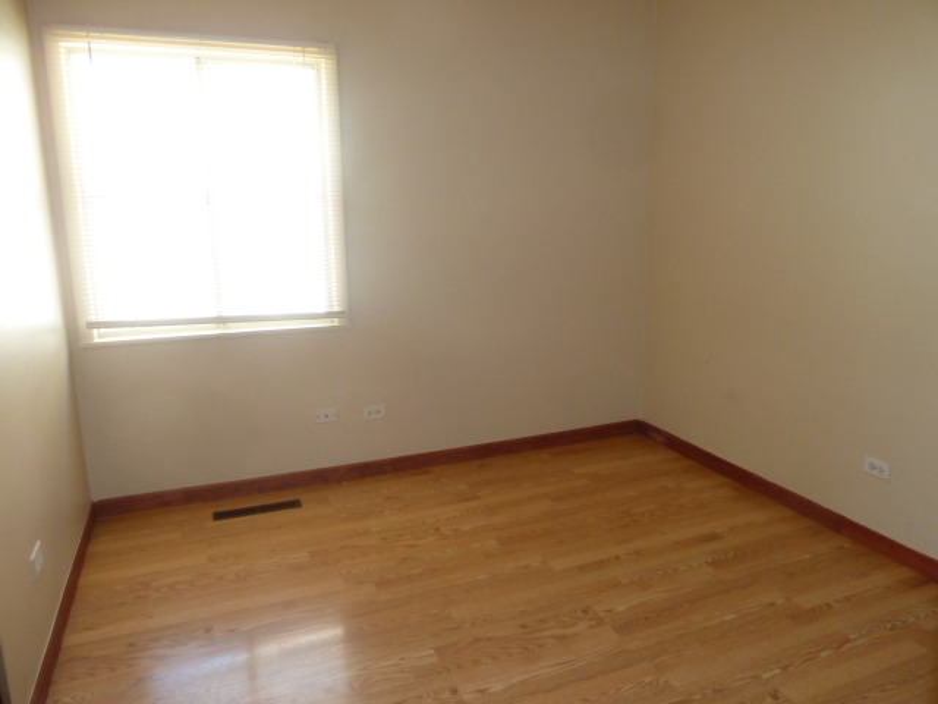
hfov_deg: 69.4
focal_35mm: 25
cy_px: 352
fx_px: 677
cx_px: 469
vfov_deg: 54.9
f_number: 3.3
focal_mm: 4.1
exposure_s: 1/30
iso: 200
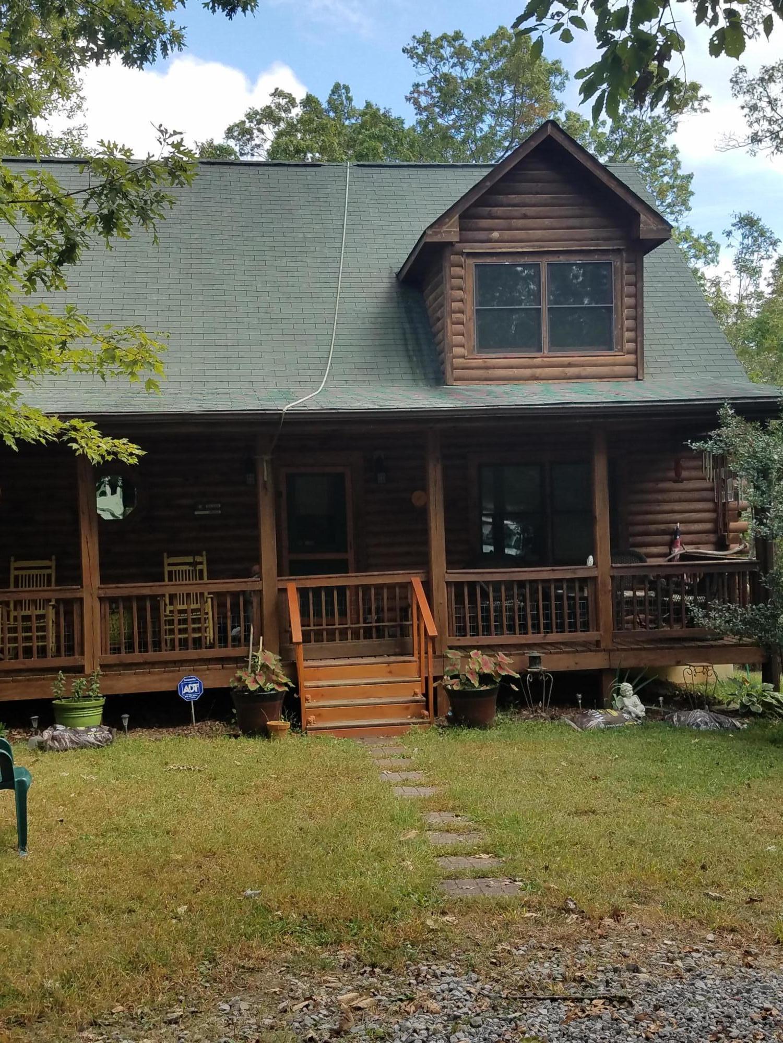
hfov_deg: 53.1
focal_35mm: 26
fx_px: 784
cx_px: 392
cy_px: 522
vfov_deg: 67.3
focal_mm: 4.2
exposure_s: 1/1228
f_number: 1.7
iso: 50
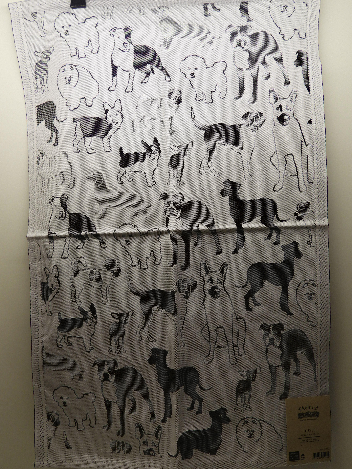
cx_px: 176
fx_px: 475
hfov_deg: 40.7
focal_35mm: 35
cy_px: 234
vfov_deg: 52.6
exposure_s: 1/50
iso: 100
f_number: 3.8
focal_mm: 6.3
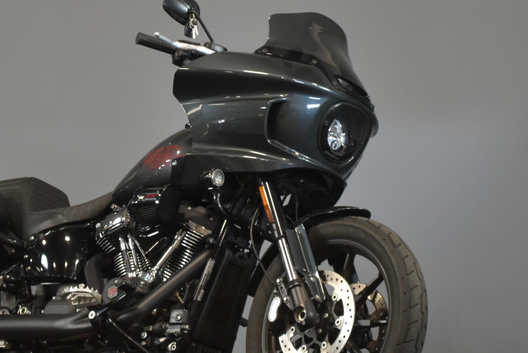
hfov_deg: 16.5
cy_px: 137
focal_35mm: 124
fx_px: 1819
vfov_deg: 11.1
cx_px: 235
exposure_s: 1/30
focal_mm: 48
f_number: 5.3
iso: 1400
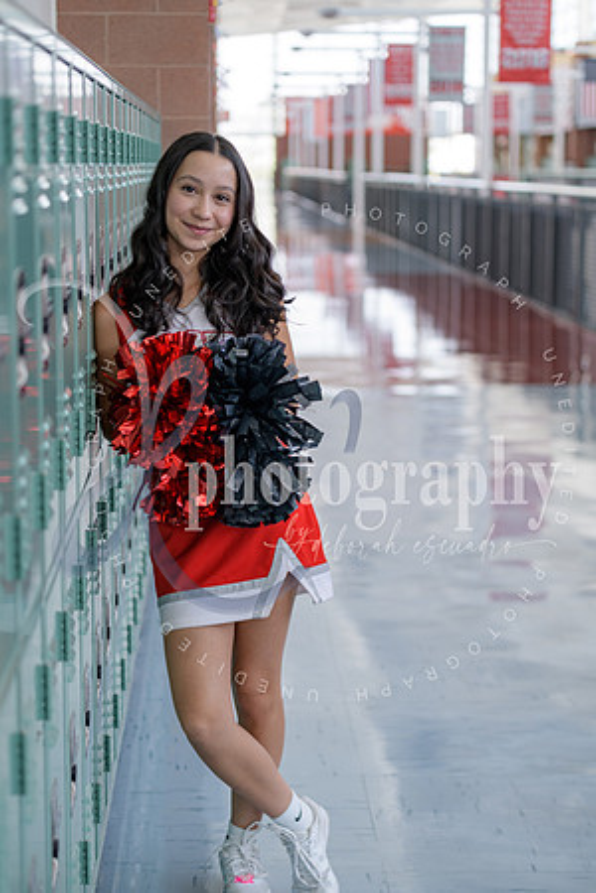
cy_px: 446
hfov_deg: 19.5
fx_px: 1738
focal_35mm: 70
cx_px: 298
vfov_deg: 28.8
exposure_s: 1/125
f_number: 2.8
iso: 250
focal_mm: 70
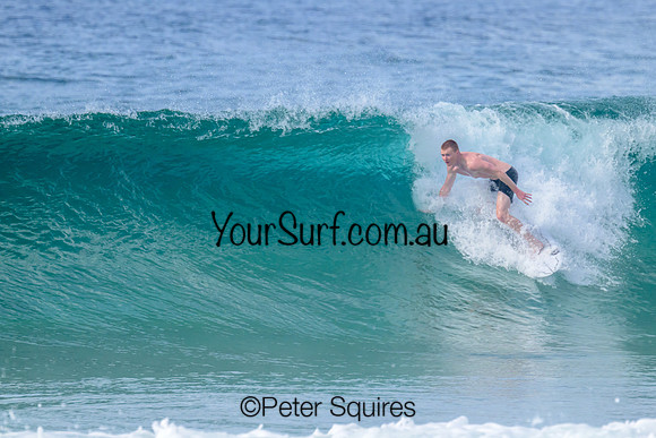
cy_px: 181
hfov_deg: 2.9
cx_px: 385
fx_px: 13046
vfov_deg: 1.9
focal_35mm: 716
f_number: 11
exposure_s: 1/2000
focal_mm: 610
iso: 1100
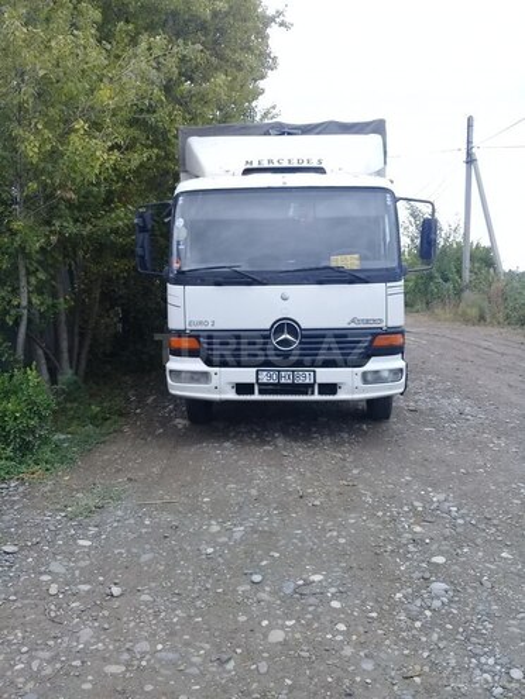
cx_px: 262
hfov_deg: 45.4
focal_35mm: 31
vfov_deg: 58.4
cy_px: 350
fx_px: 627
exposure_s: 1/280
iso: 50
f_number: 2.2
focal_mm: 3.3
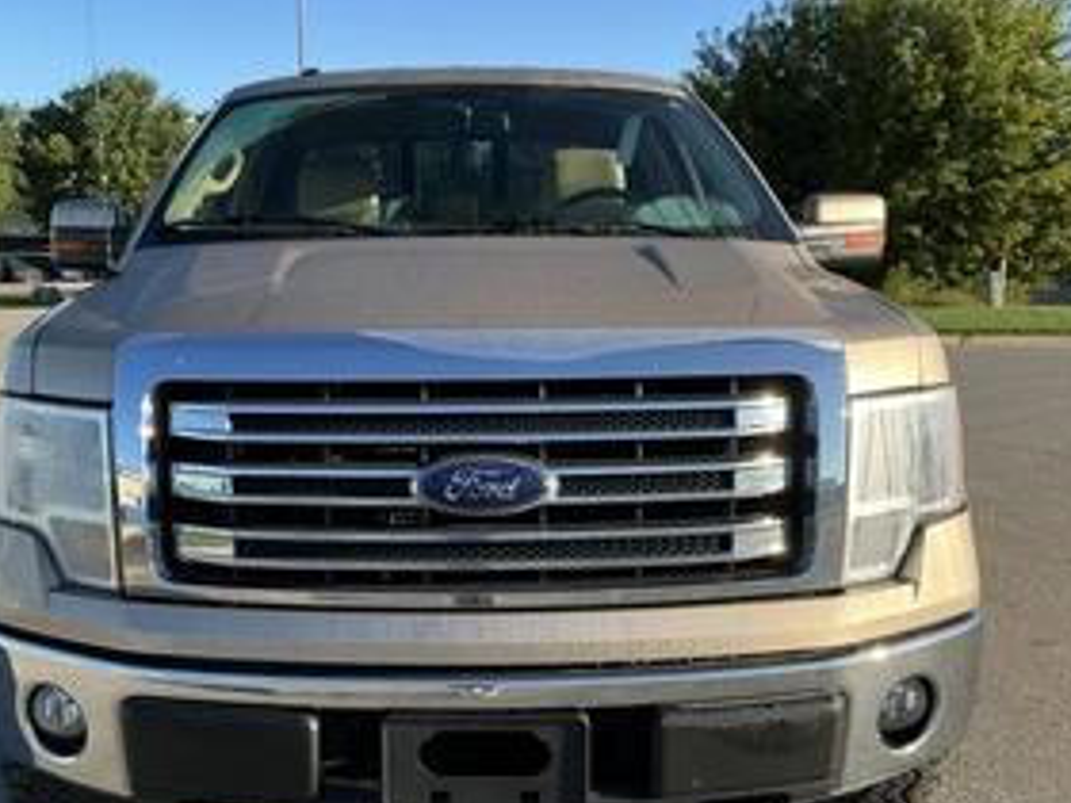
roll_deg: +0.3
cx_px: 448
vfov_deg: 35.9
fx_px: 1238
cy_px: 447
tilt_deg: -8.4
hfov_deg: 46.6
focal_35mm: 40
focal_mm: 3
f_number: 1.8
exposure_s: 1/700
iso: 25
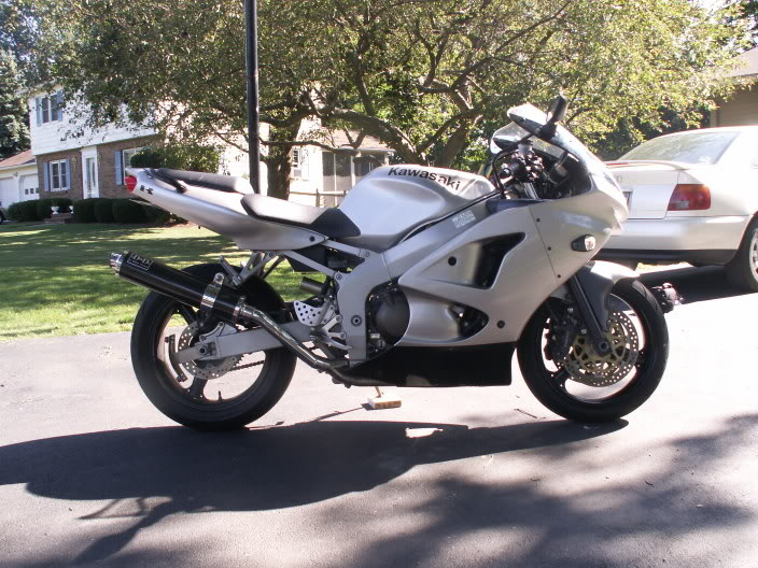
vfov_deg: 40.7
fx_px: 766
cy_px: 284
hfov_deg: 52.6
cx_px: 379
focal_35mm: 35
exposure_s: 1/100
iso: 50
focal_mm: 5.86
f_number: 4
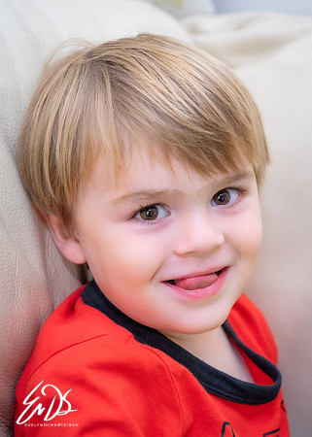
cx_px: 256
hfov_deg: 19.2
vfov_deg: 27.0
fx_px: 911
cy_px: 218
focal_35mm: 73
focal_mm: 50
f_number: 4
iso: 1600
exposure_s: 1/90
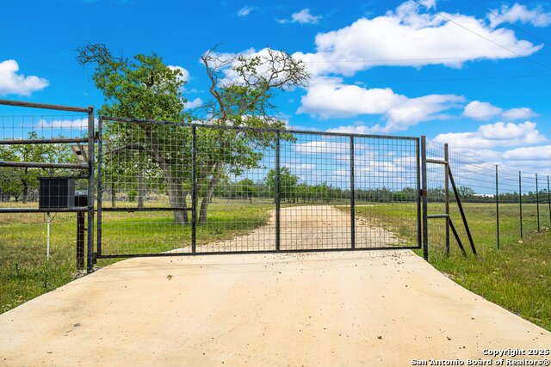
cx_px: 276
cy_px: 184
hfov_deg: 48.4
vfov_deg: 33.4
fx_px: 612
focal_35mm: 40
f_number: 9
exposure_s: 1/320
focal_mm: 40
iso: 100
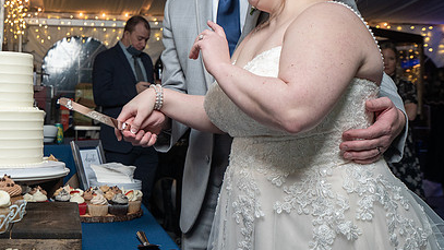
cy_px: 77
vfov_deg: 20.3
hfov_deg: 35.0
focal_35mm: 59
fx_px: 695
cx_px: 132
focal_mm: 35
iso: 2000
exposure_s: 1/250
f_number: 5.6
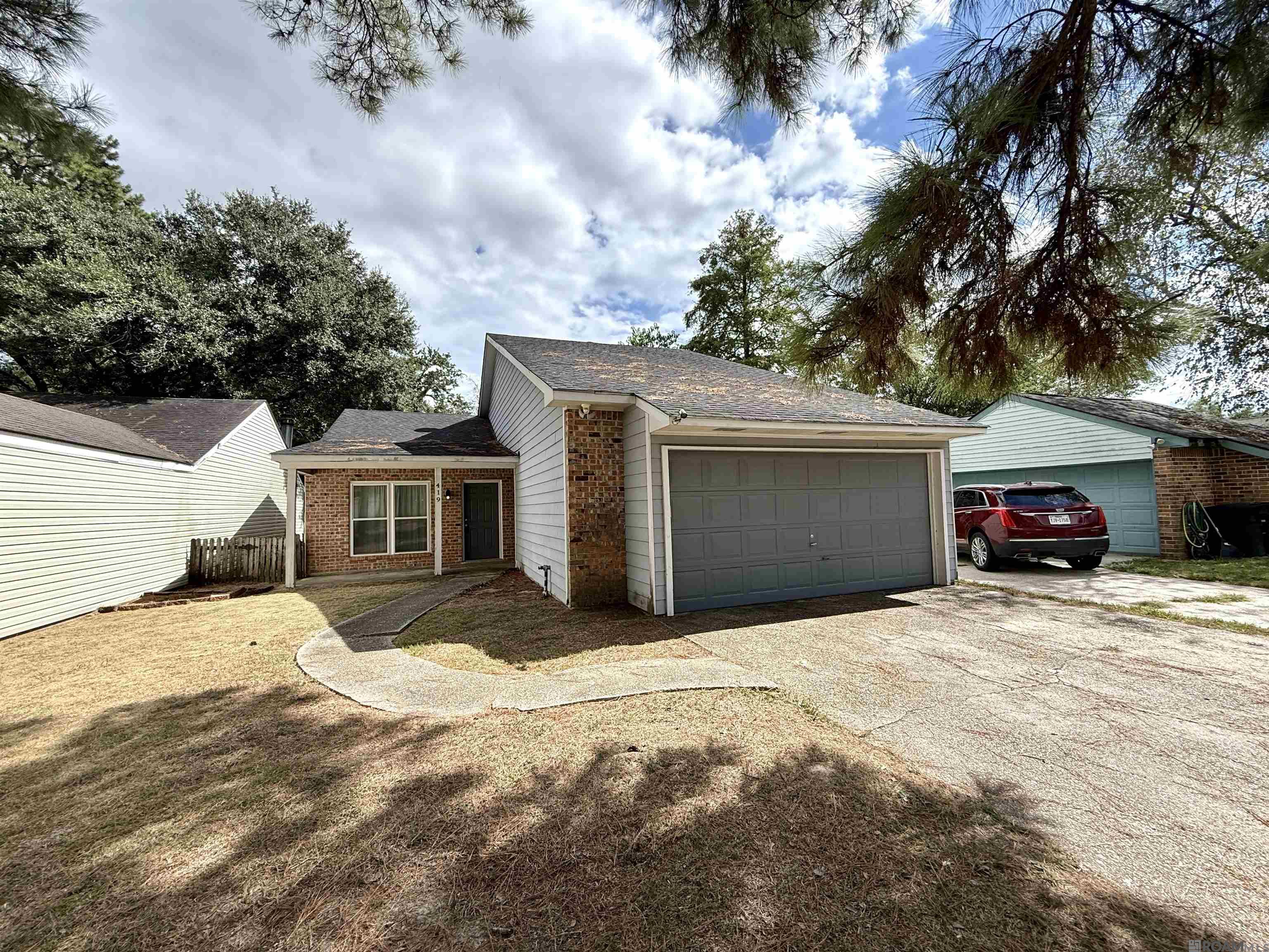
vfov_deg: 85.7
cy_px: 476
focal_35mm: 14
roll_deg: +2.1
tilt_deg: +4.7
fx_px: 513
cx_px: 634
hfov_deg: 102.1
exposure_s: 1/1497
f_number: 2.2
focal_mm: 2.22
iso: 64
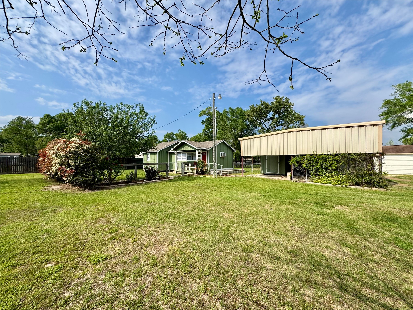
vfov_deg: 85.7
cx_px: 206
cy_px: 155
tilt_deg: +1.0
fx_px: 167
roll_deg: -0.3
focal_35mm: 14
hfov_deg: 102.1
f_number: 2.2
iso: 50
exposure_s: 1/2494
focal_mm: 2.22
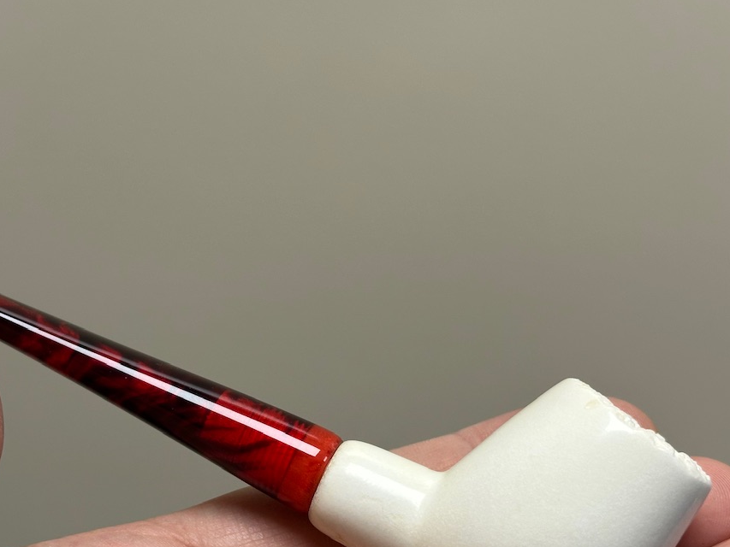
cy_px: 361
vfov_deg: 20.4
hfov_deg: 27.0
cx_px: 294
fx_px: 1519
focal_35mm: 72
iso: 80
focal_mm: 6.86
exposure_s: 1/121
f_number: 1.78
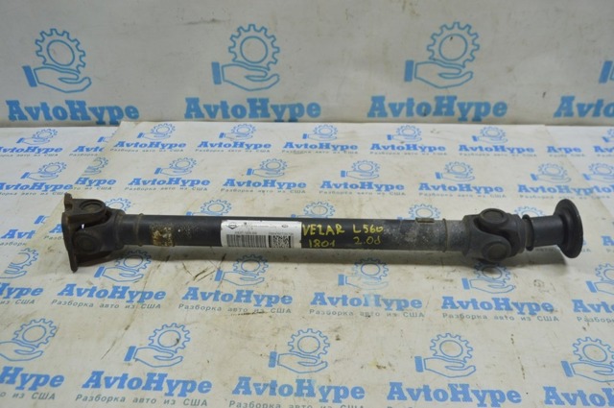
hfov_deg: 57.3
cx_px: 307
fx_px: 562
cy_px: 204
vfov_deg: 39.9
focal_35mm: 33
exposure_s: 1/40
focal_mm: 22
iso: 400
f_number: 5.6
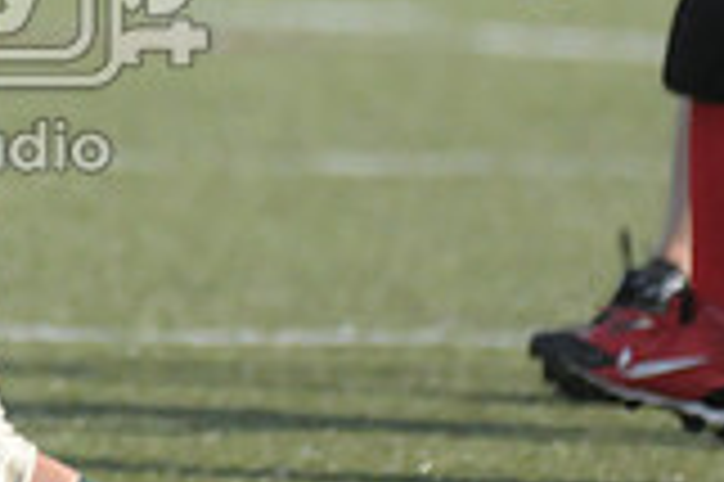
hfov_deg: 1.3
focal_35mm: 1571
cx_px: -373
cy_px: -16
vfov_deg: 0.9
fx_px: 31562
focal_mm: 290
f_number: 4
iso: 1600
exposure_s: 1/6400
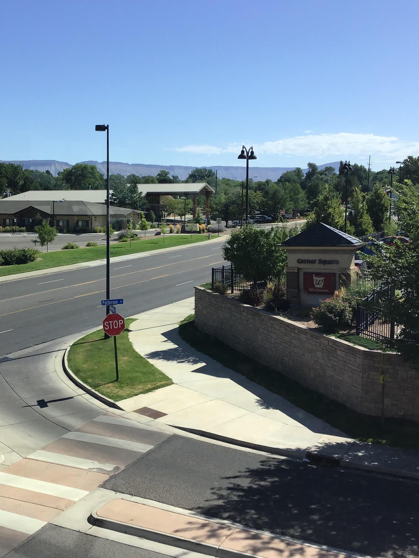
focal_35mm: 42
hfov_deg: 33.7
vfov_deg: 44.8
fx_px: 678
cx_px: 107
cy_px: 278
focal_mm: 3.3
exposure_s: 1/529
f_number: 2.4
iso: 25
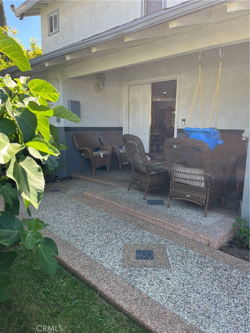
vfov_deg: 67.3
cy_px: 166
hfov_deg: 53.1
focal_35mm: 26
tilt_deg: -9.6
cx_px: 125
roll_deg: +1.2
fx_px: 250
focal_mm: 5.1
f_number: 1.6
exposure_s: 1/473
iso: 50
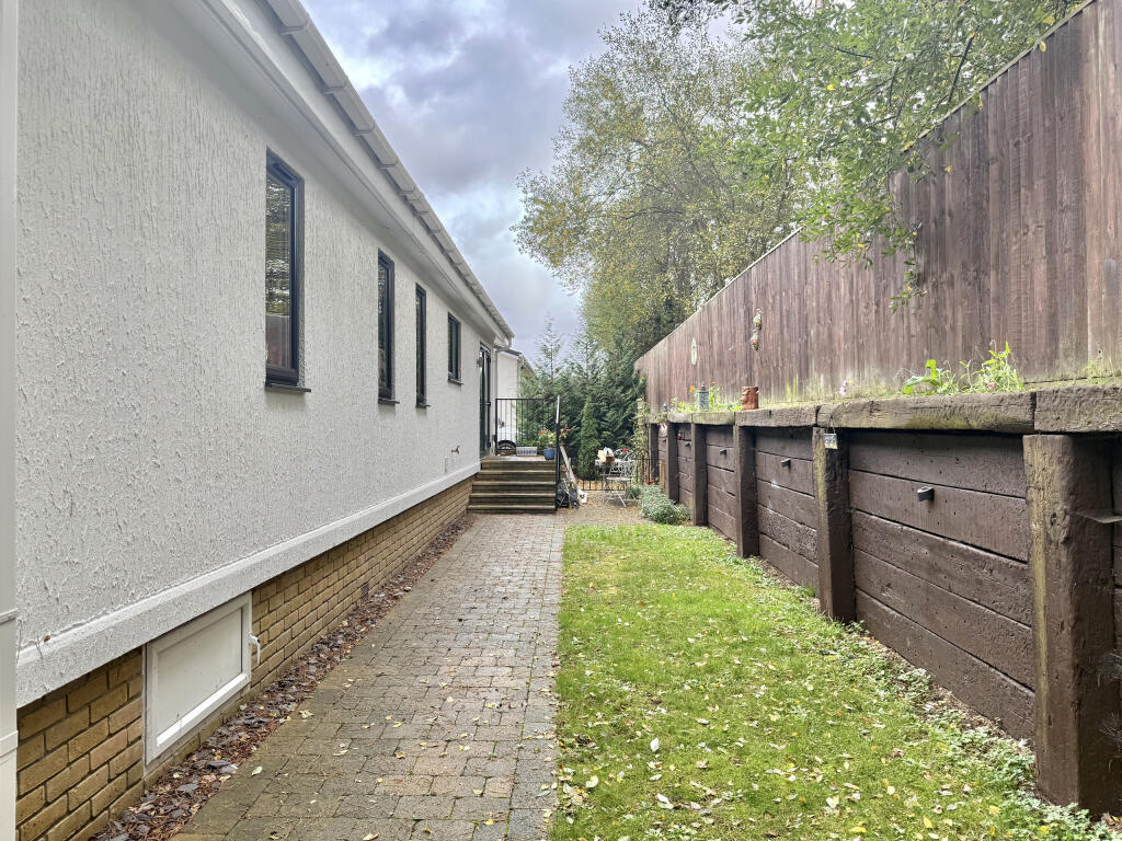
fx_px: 778
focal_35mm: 24
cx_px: 561
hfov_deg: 71.6
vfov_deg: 56.8
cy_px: 420
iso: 100
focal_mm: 6.76
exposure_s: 1/484
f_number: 1.78
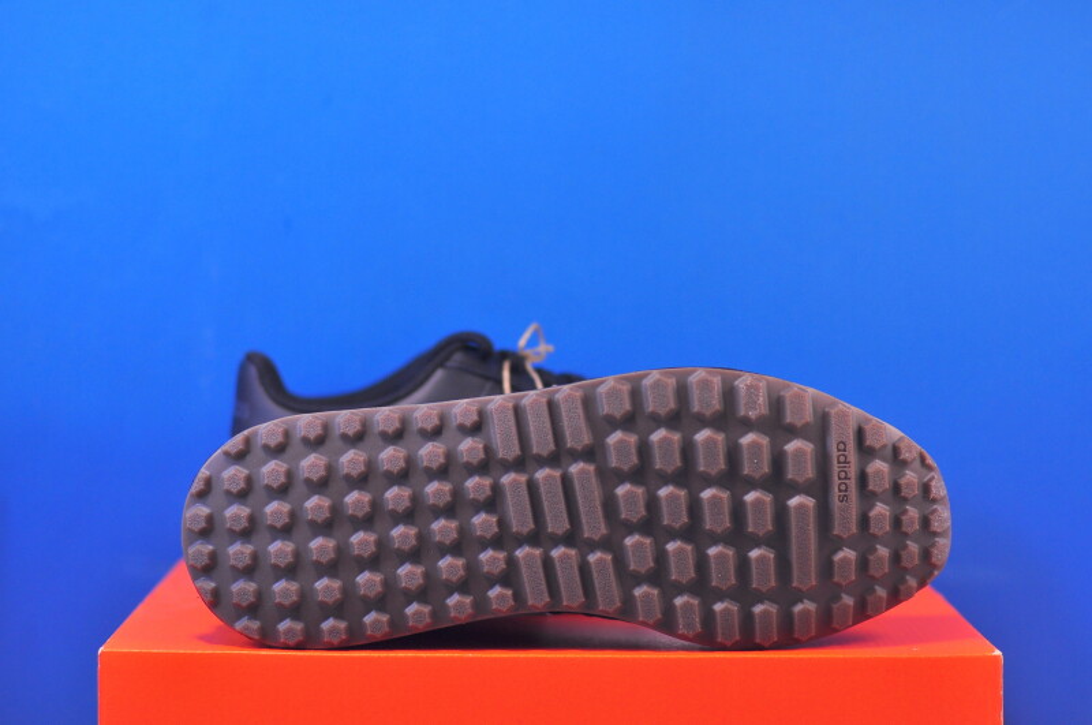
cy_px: 362
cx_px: 546
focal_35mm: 75
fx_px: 2272
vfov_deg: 18.1
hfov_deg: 27.0
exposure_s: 1/320
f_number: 2.2
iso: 250
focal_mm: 50
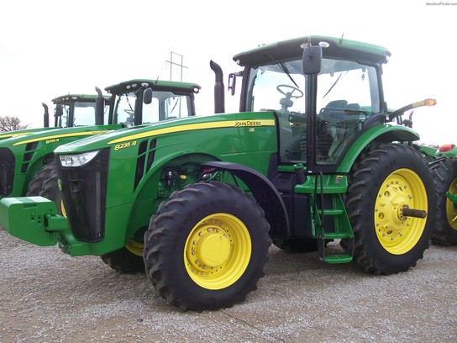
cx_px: 228
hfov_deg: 51.4
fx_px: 475
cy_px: 172
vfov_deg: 39.7
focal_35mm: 36
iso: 80
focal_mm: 6
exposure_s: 1/238
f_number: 2.7
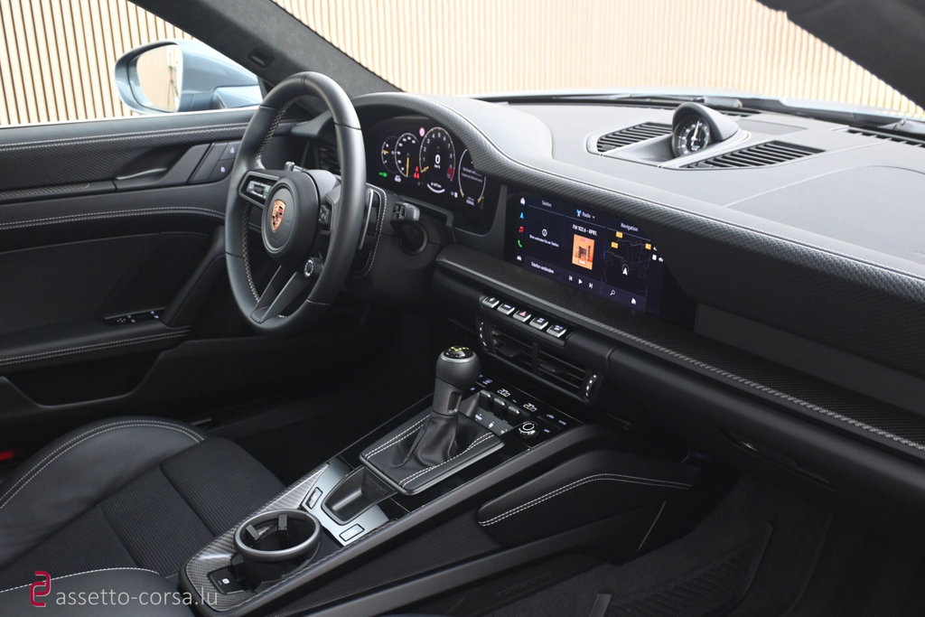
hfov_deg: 52.2
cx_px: 462
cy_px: 308
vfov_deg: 36.2
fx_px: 944
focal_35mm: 37
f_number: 4.2
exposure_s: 1/20
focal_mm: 24.5
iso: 2000
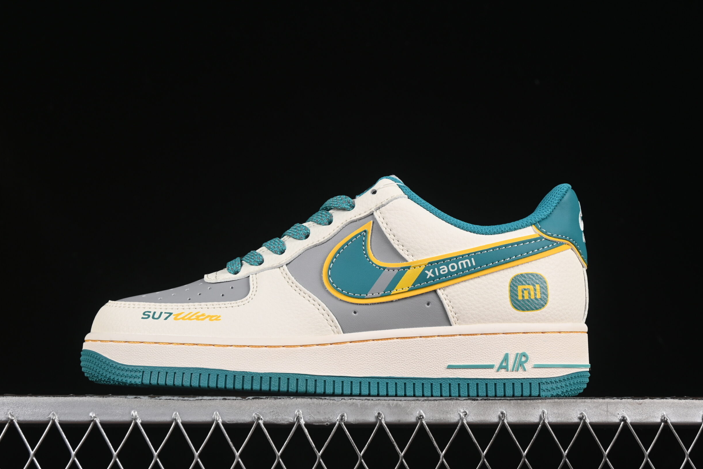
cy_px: 242
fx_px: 1543
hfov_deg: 25.7
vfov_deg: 17.3
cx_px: 337
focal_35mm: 79
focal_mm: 50
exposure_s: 1/60
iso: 160
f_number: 8
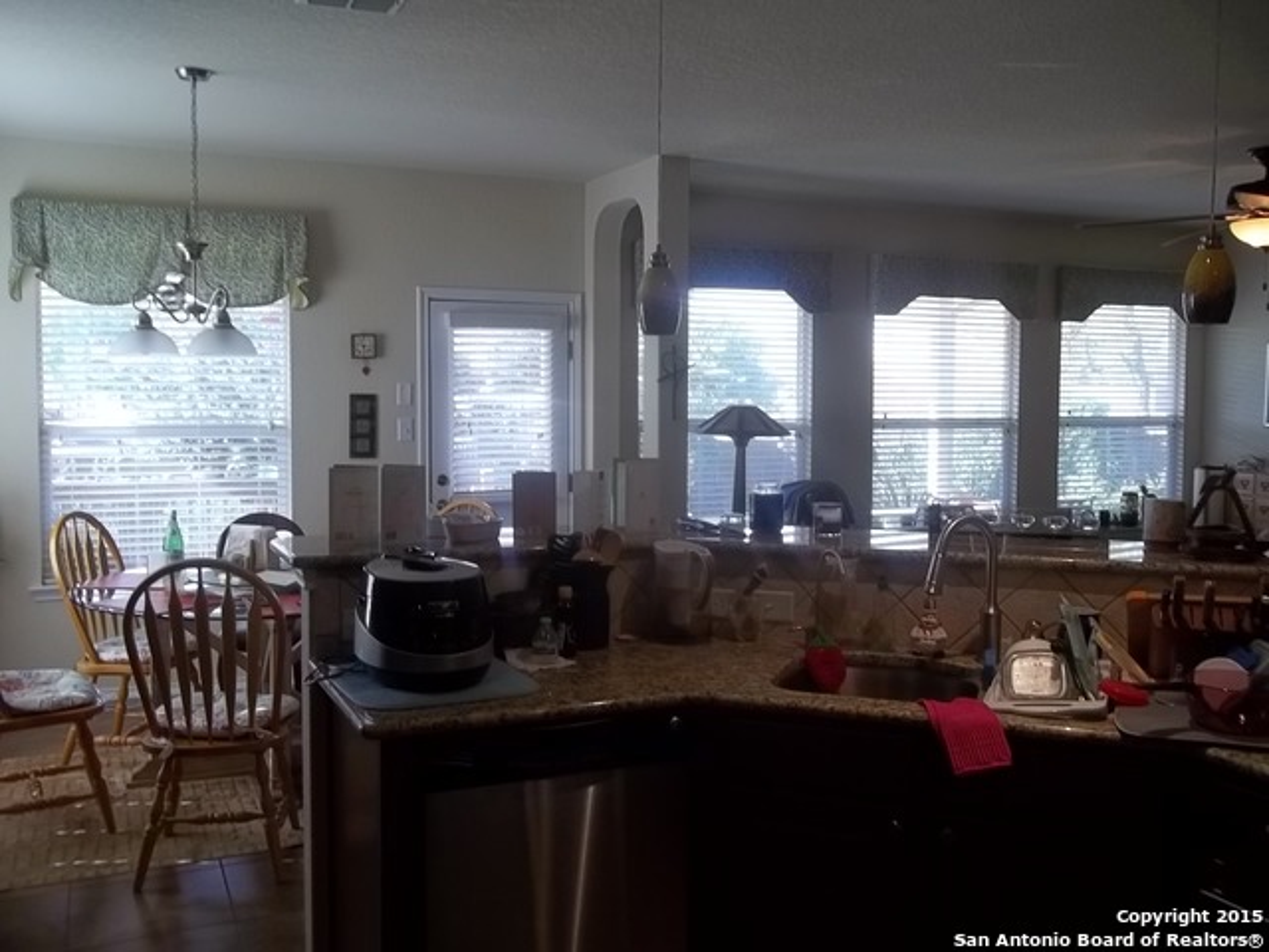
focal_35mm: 32
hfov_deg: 56.8
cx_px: 634
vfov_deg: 44.2
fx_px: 1173
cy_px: 476
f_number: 2.9
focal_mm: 5.7
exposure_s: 1/50
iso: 64
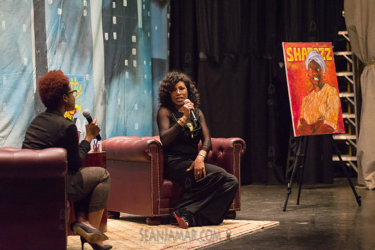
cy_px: 125
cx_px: 188
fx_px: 959
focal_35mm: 92
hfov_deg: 22.1
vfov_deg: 14.9
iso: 4000
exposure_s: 1/250
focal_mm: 92
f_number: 2.8
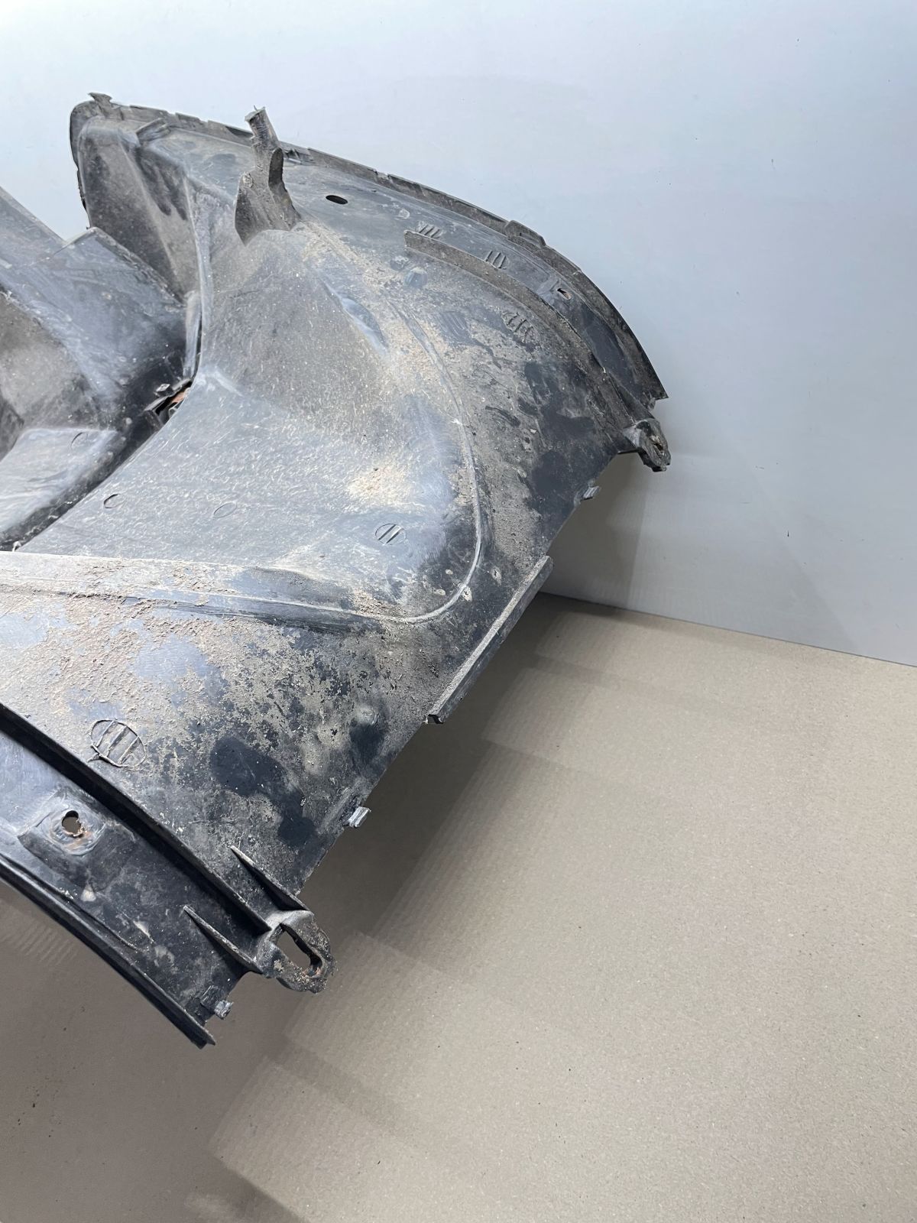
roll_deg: +19.4
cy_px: 612
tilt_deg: -40.0
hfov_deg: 53.1
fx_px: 918
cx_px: 458
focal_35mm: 26
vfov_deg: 67.3
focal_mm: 4.2
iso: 80
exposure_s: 1/50
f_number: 1.6
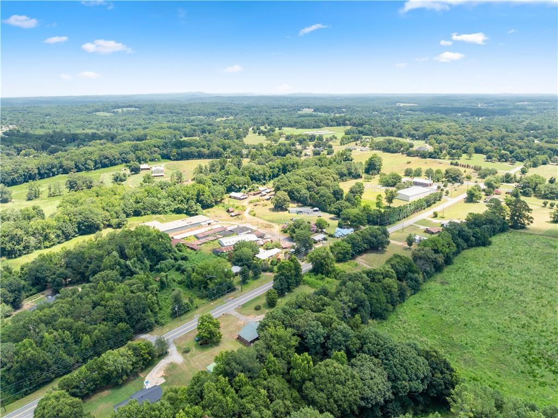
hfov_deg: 71.6
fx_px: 387
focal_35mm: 24
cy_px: 209
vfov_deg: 56.7
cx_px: 279
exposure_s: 1/50
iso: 150
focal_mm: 12.29
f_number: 2.8
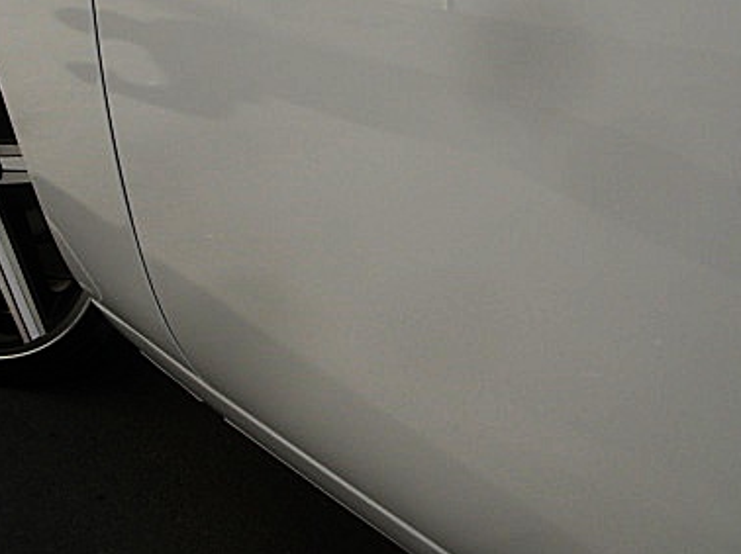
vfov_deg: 23.6
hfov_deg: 31.5
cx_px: 259
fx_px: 1305
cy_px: 108
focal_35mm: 61
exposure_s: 1/640
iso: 50
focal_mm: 6.3
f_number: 2.8
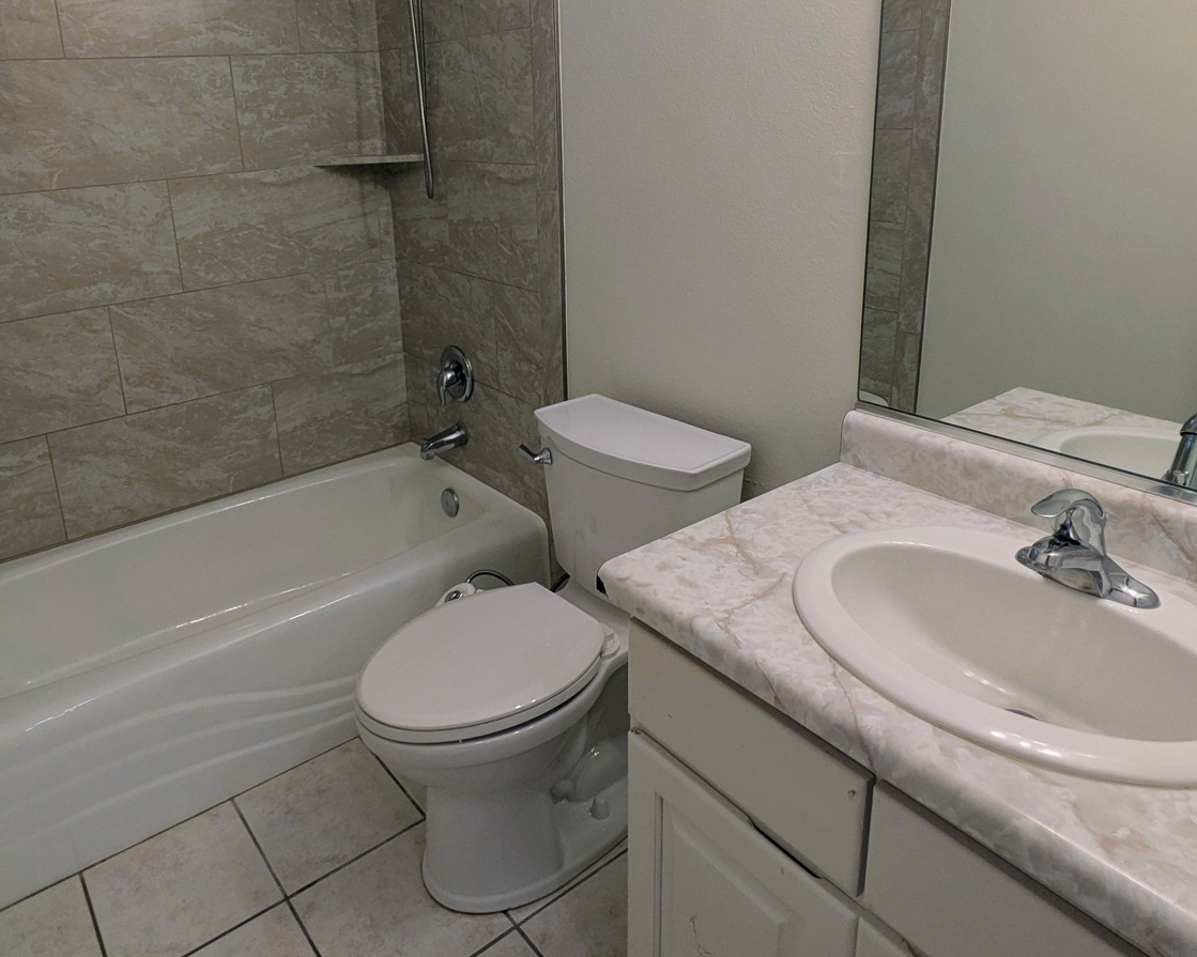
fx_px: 886
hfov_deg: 67.3
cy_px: 344
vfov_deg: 55.9
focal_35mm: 25
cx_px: 471
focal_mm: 1.83
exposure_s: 1/60
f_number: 2.2
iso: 67
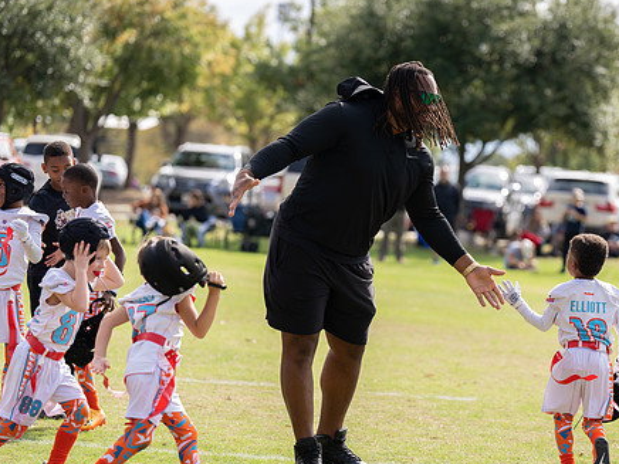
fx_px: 2861
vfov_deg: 9.3
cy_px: 255
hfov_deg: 12.3
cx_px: 396
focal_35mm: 160
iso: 100
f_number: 2.8
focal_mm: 125
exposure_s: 1/1000
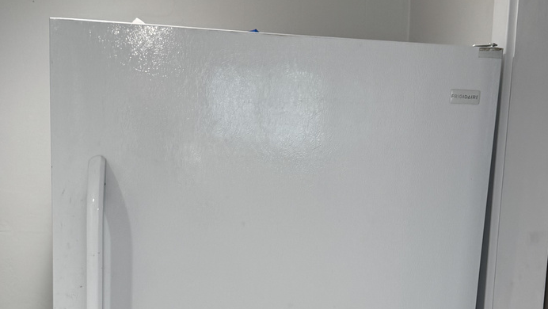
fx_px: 843
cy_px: 333
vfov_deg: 19.9
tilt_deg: -10.3
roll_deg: +0.2
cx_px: 277
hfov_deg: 36.0
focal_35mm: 58
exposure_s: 1/62
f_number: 1.78
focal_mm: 6.76
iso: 64
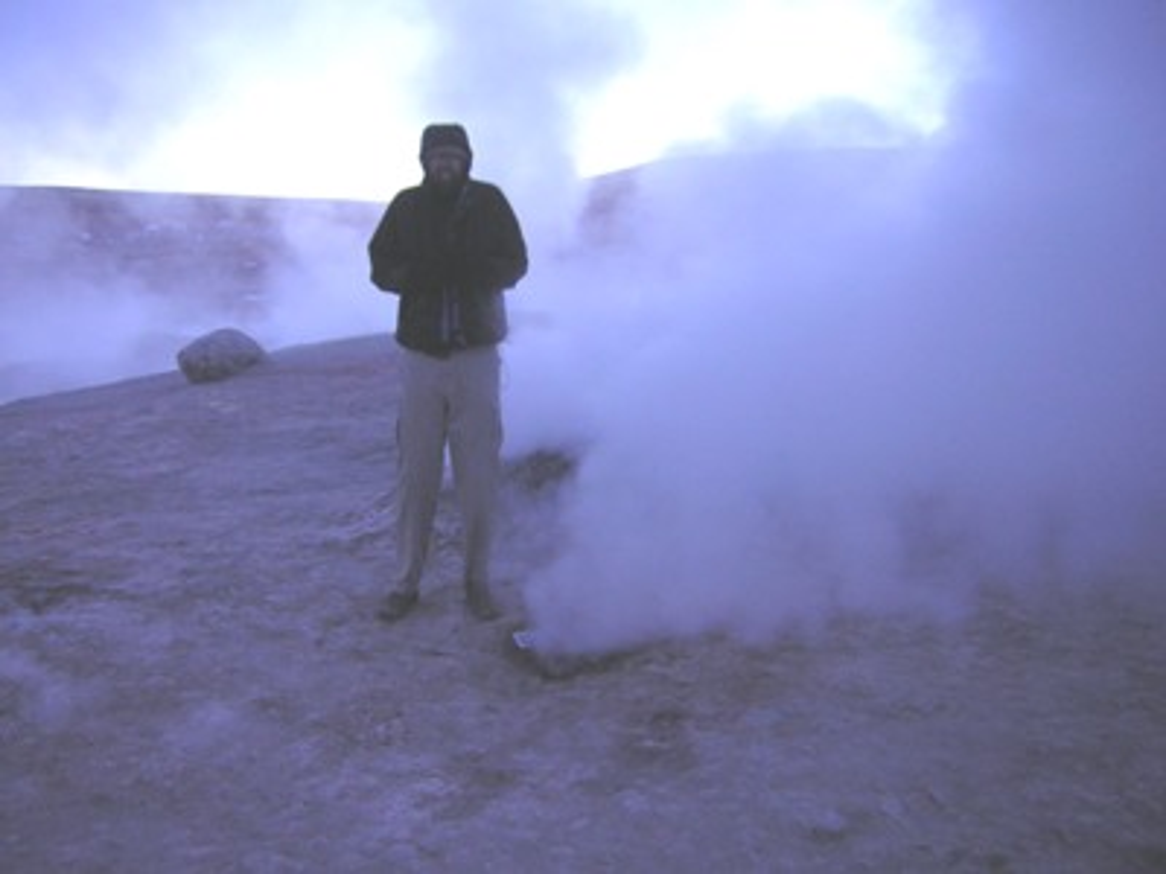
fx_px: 1213
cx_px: 583
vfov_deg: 39.7
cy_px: 437
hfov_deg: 51.4
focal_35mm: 36
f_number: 2.6
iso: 50
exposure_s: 1/83.3
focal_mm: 4.7
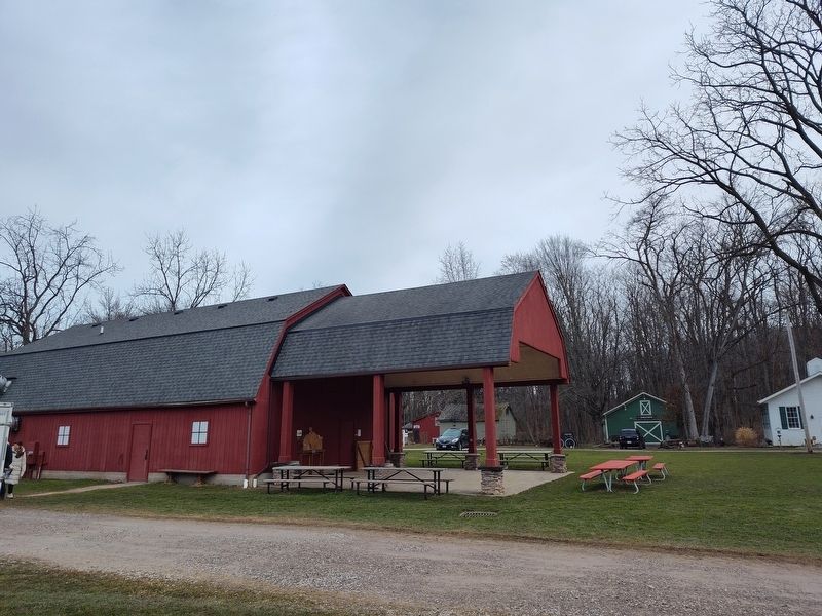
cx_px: 411
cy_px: 308
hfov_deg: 73.9
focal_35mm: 23
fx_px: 546
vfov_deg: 58.9
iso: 100
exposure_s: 1/1623
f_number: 1.8
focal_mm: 5.56
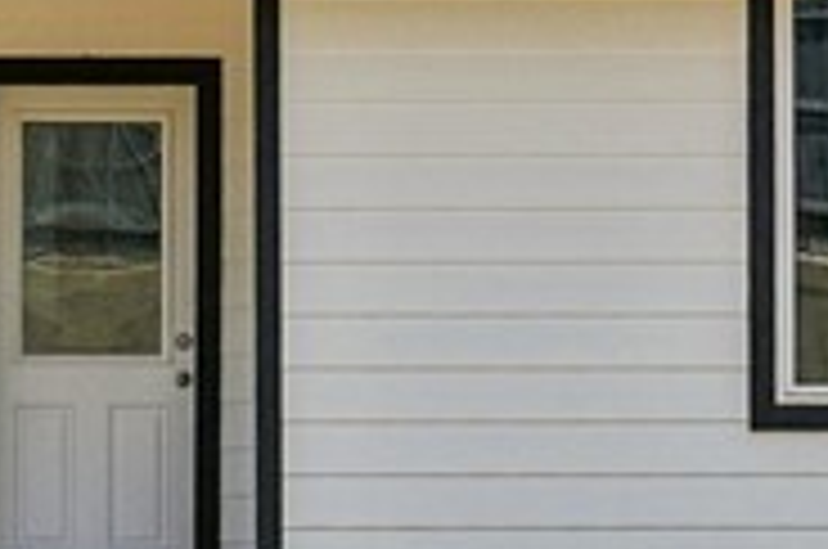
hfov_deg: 10.5
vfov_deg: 7.0
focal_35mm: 195
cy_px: 200
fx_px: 4477
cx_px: 608
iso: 200
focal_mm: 33
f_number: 9
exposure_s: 1/500
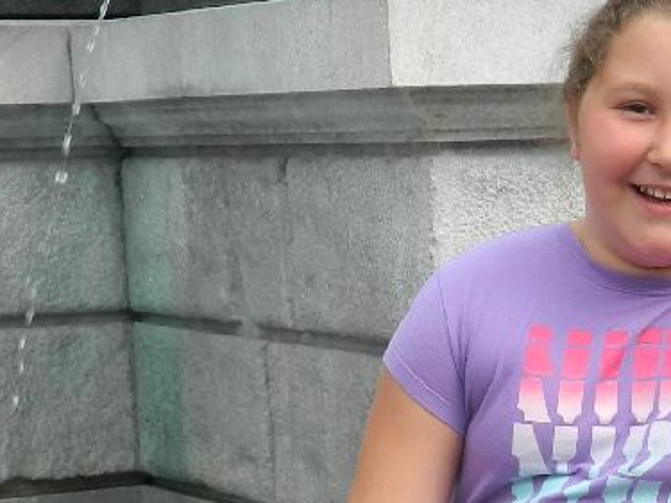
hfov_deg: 13.7
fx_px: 2713
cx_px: 787
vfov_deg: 10.4
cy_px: 572
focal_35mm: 140
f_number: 3.3
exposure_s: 1/320
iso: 80
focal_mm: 6.2
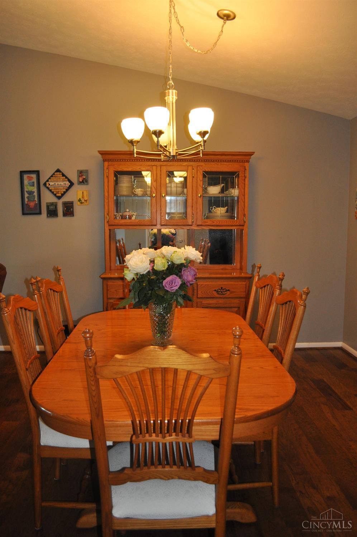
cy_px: 268
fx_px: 403
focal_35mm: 27
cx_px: 178
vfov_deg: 67.4
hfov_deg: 47.8
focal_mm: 18
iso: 800
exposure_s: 1/60
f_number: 3.5
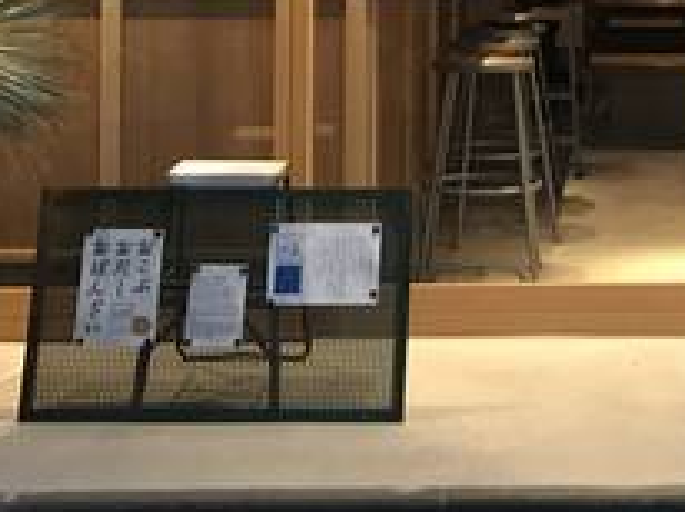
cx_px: 675
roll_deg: -0.4
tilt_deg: +1.6
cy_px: -140
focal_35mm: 87
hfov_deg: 21.8
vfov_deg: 16.1
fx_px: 1720
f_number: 1.8
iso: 100
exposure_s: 1/13
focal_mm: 3.99
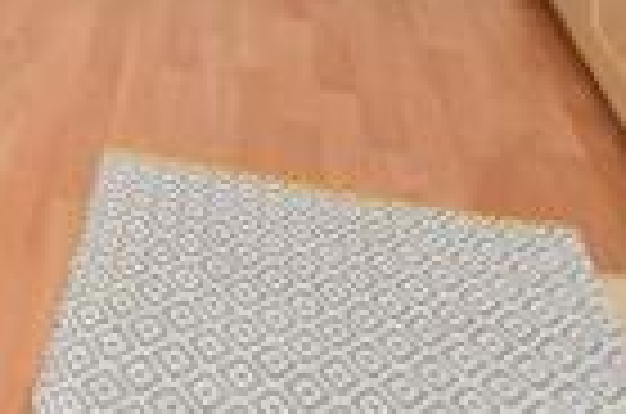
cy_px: -538
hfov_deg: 23.9
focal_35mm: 71
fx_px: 1232
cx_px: -257
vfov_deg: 14.1
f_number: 5
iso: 200
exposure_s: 1/60
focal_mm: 10
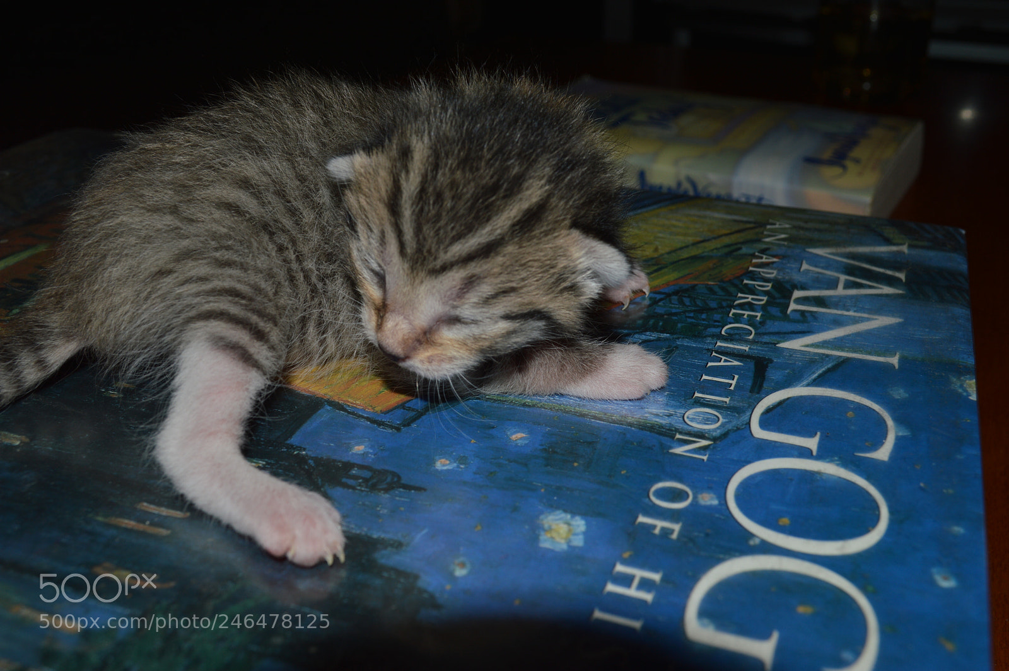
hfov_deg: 57.3
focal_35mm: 33
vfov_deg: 39.9
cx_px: 504
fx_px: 924
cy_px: 336
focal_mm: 22
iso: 100
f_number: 8
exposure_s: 1/60
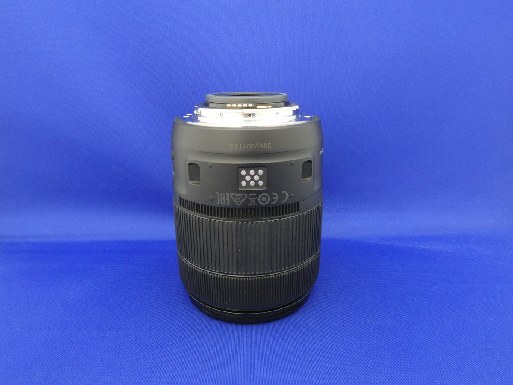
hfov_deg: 71.6
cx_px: 256
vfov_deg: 56.8
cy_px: 192
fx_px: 356
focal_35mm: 24
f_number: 8
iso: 200
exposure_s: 1
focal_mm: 4.3
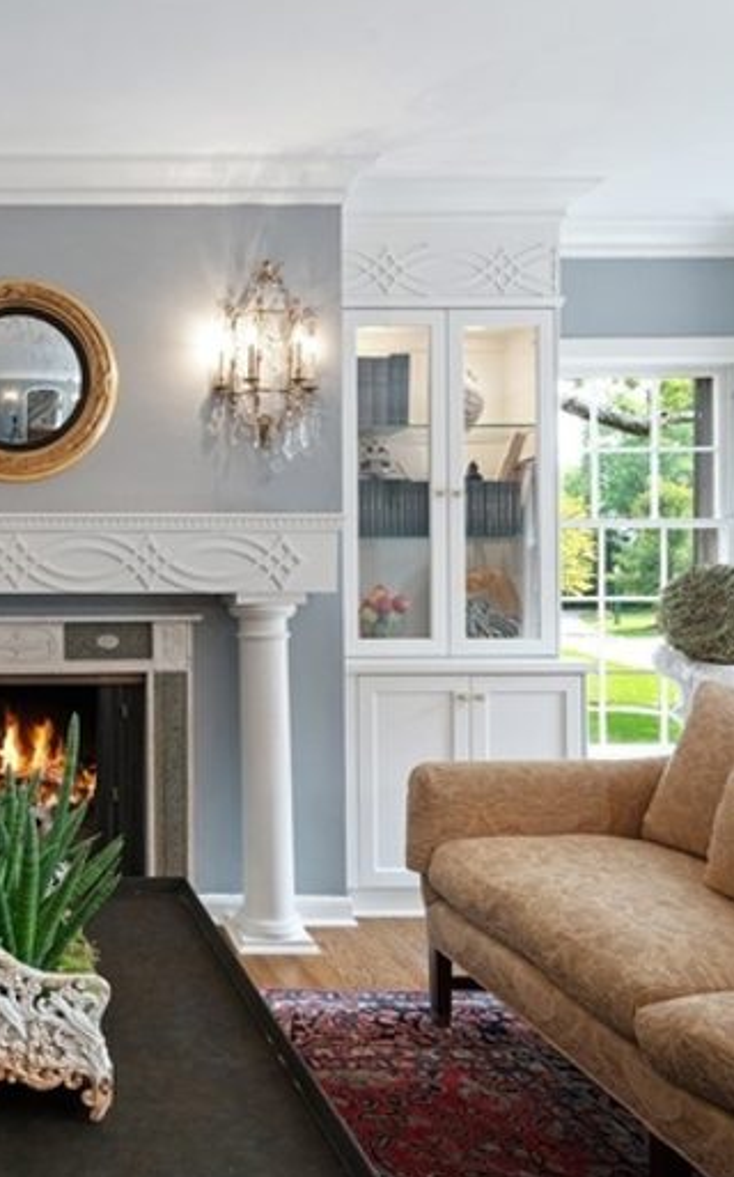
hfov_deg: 41.0
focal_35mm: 27
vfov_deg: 68.4
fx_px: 865
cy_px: 586
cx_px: 28
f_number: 8
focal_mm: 17
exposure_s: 1
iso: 200
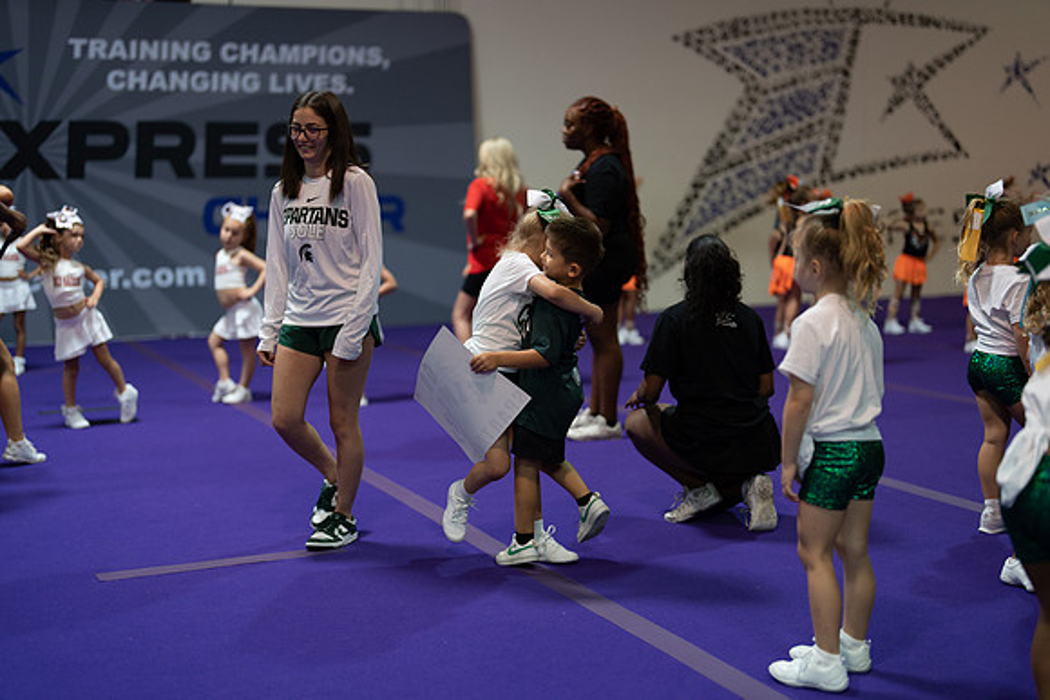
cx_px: 525
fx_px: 1459
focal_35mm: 50
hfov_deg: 39.6
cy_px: 350
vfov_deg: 27.0
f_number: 1.2
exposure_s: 1/320
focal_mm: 50
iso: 500
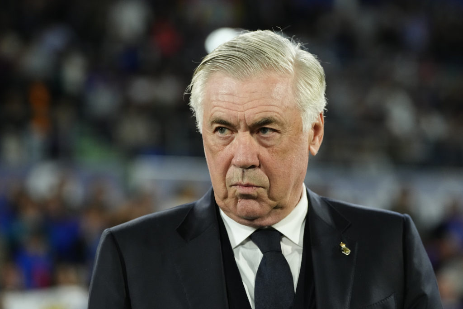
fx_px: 1518
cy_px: 154
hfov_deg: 17.3
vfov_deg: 11.6
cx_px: 232
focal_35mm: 118
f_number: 2.8
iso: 3200
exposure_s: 1/1250
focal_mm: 118
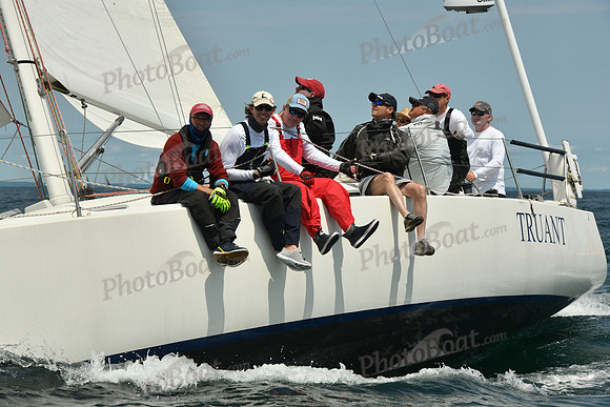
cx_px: 305
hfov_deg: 14.7
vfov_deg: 9.8
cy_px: 204
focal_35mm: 140
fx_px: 2373
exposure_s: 1/1000
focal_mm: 140
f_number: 13
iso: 320
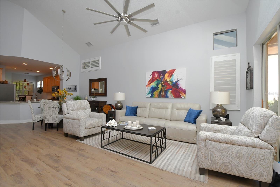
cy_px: 94
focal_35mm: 15
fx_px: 117
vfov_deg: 77.3
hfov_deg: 100.4
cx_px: 140
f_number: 7.1
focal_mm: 10
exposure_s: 1/60
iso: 800
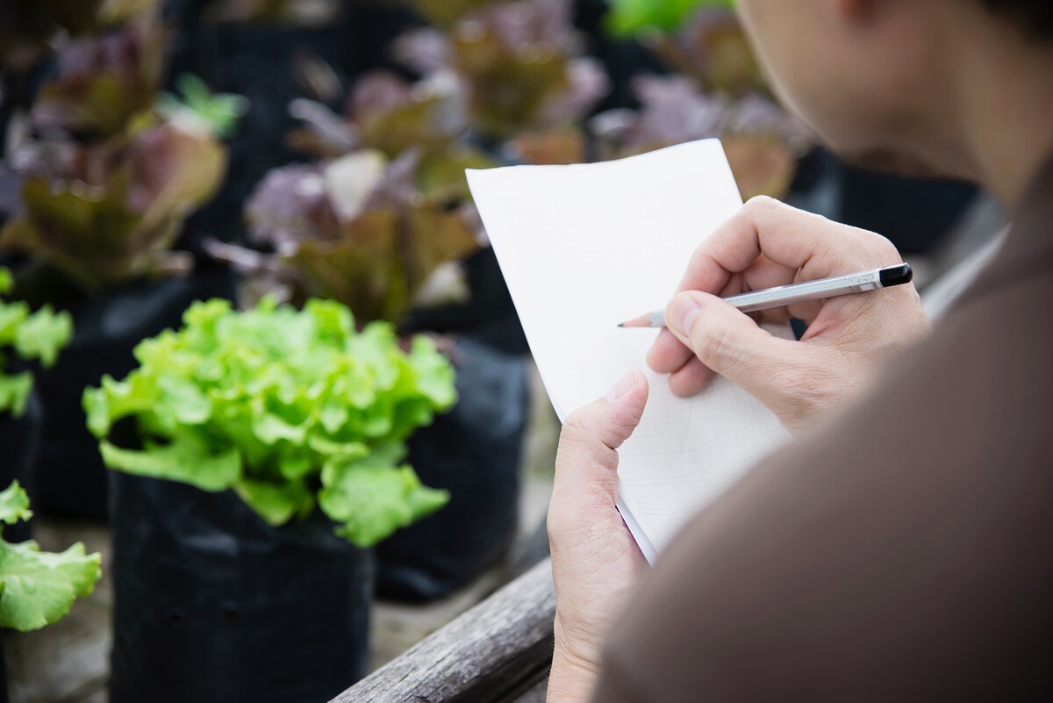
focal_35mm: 92
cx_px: 526
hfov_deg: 22.1
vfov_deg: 14.9
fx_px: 2692
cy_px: 352
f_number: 4
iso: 200
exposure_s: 1/125
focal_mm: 92
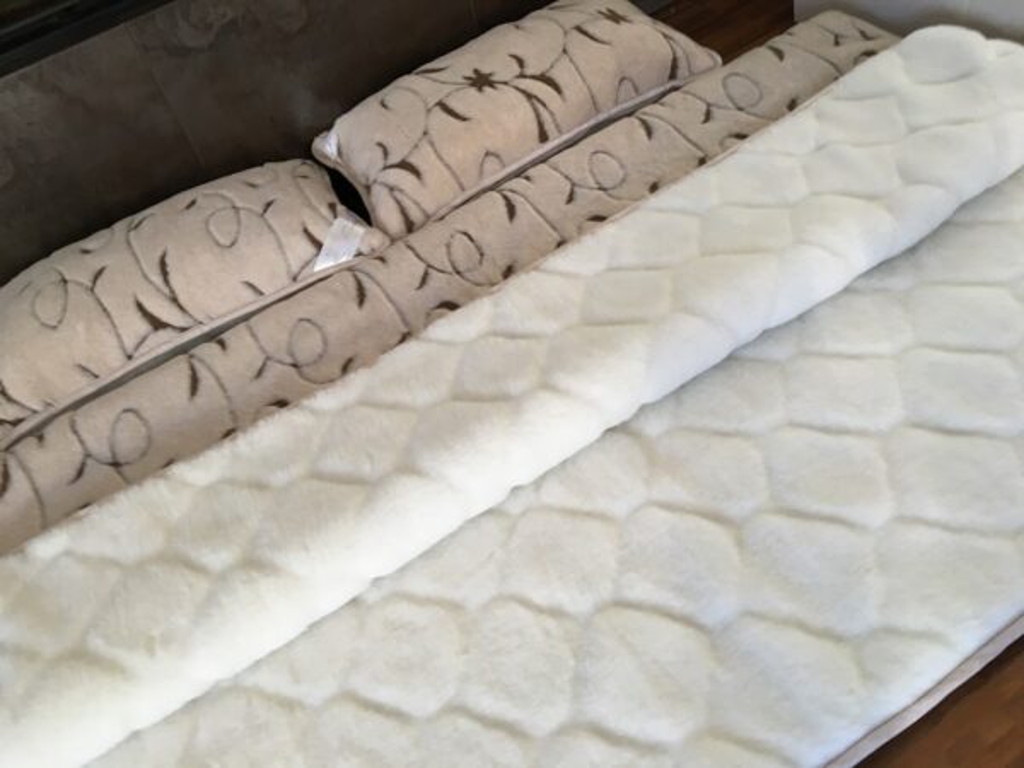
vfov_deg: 48.2
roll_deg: +20.5
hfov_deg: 61.7
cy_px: 384
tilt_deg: -42.7
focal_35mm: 29
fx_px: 858
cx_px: 512
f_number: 2.2
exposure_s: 1/33
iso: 100
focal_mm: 4.15
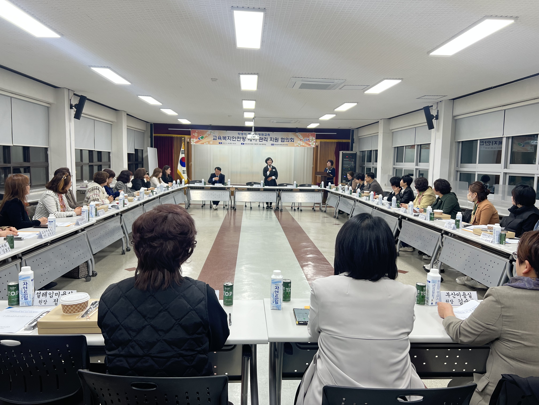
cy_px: 202
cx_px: 270
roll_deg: -1.3
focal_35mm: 26
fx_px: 405
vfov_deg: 53.1
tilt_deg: -5.9
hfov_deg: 67.3
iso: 125
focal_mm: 5.7
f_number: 1.5
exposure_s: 1/60
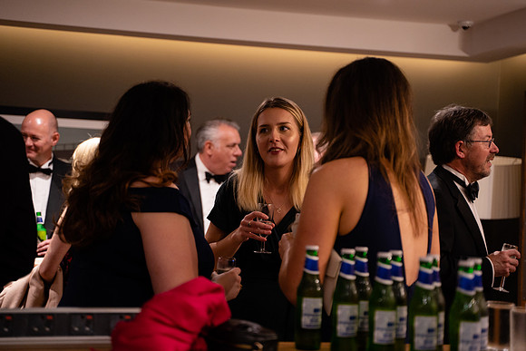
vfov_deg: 20.0
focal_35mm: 68
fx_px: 994
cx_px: 263
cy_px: 176
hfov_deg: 29.6
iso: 1250
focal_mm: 68
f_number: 2.8
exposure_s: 1/60
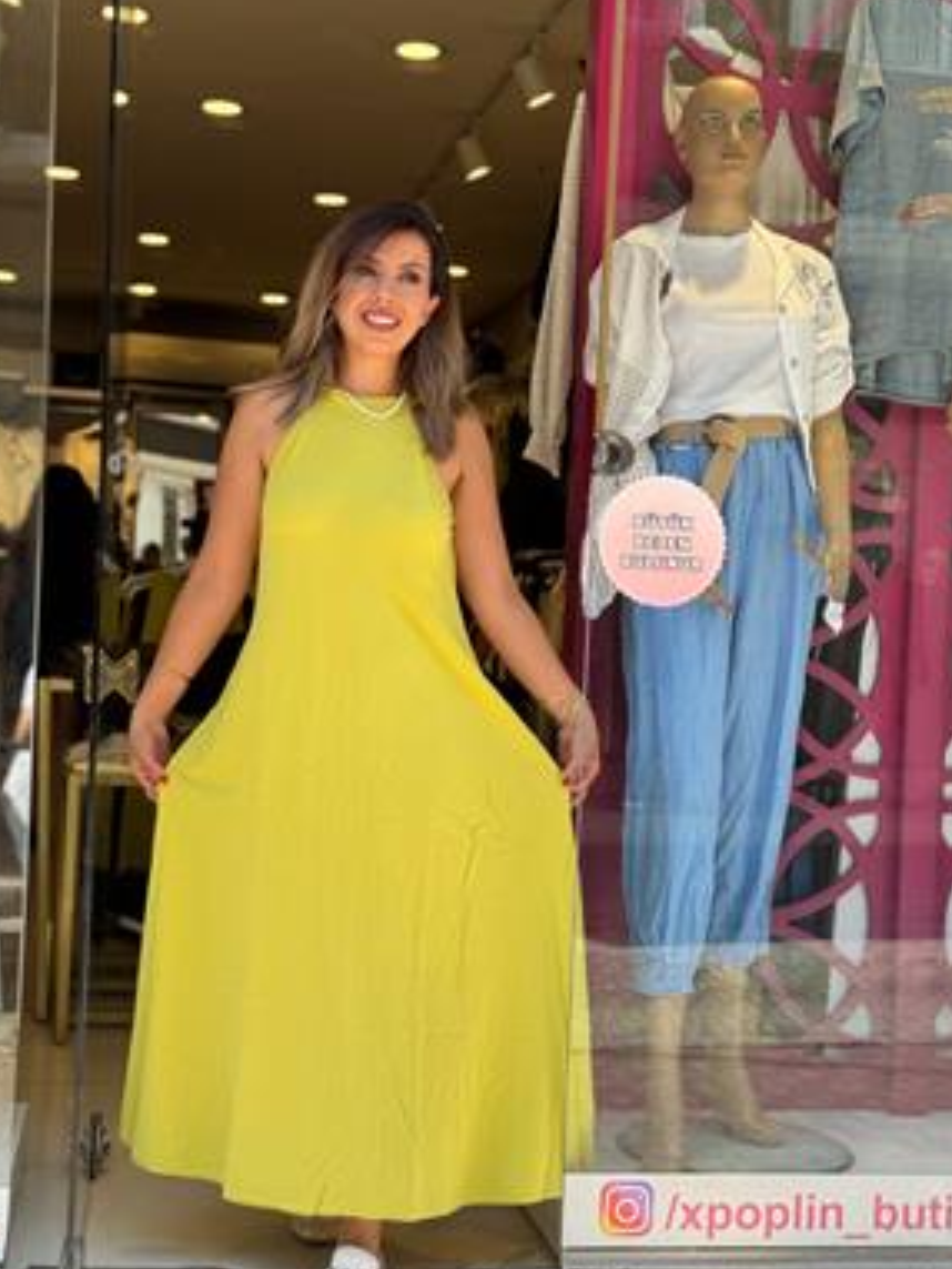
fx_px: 1906
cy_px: 668
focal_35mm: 52
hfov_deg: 28.0
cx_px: 493
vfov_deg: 36.8
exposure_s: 1/621
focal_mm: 6.76
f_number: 1.78
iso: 64
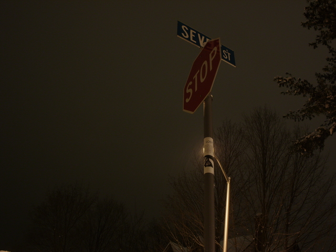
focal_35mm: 35
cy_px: 126
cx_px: 168
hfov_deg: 52.6
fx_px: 340
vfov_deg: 40.7
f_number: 7.4
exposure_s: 3
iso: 80
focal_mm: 7.8
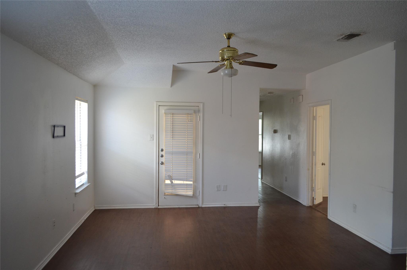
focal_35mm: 30
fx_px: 338
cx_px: 204
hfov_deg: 62.0
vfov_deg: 43.4
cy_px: 135
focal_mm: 20
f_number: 3.8
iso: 800
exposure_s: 1/60
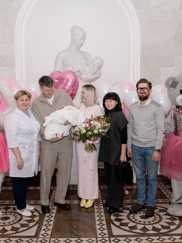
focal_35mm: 39
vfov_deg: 47.8
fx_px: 273
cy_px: 129
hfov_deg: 36.8
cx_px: 84
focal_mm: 24
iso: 640
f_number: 5
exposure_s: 1/160
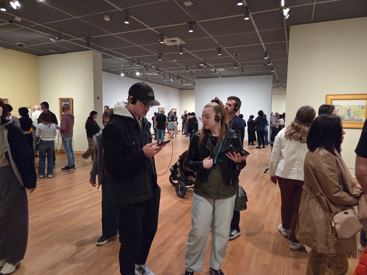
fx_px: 244
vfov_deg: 58.9
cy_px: 138
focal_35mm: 23
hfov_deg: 73.9
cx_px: 184
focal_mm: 5.4
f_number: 1.8
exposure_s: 1/60
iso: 1600
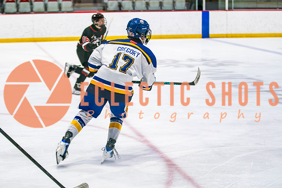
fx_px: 766
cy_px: 98
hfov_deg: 20.8
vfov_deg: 14.0
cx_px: 109
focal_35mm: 98
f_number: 2.8
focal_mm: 70
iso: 500
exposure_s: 1/640
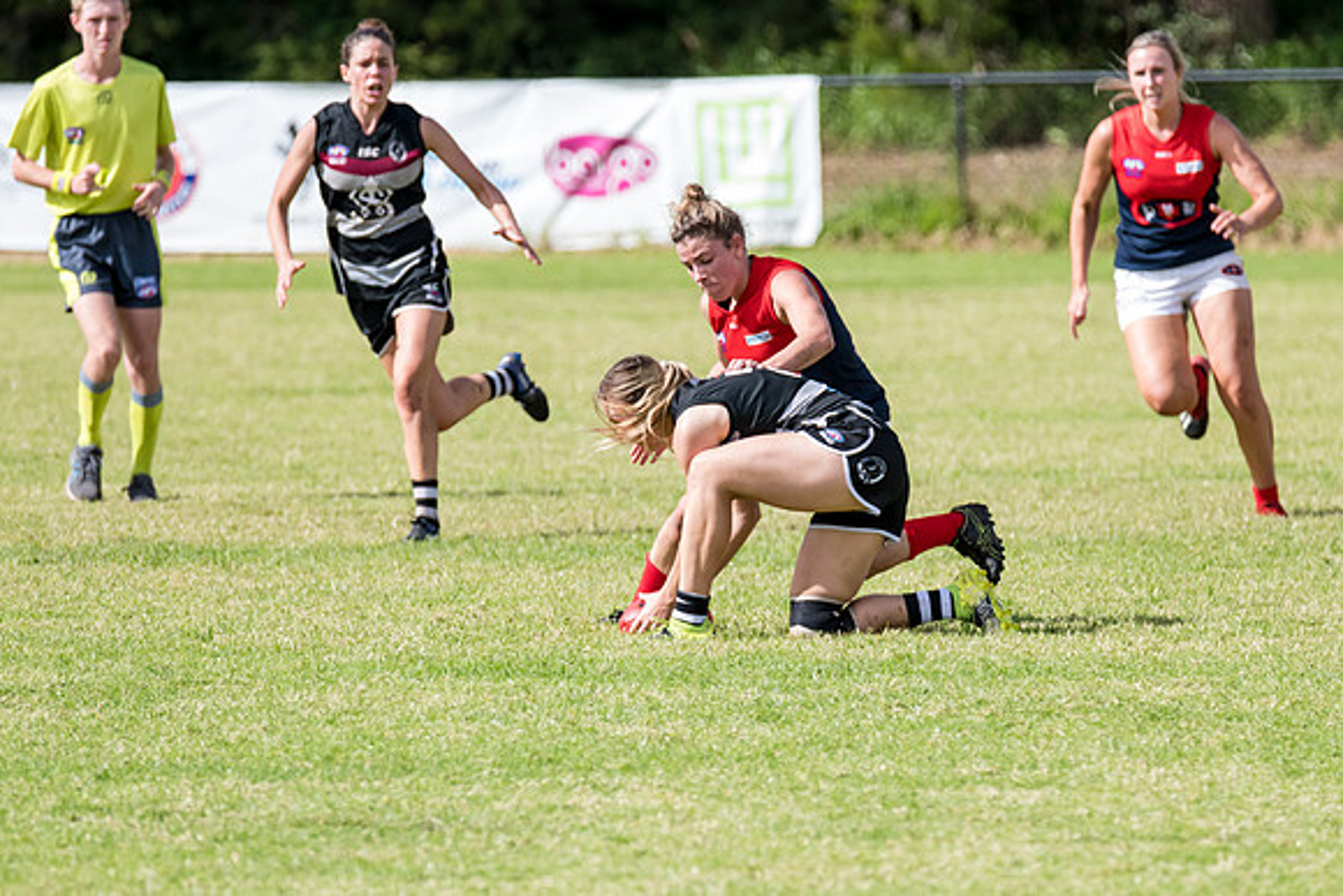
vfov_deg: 2.6
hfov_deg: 3.8
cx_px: 648
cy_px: 463
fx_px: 20098
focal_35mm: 539
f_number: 9
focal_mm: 500
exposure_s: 1/1600
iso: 800
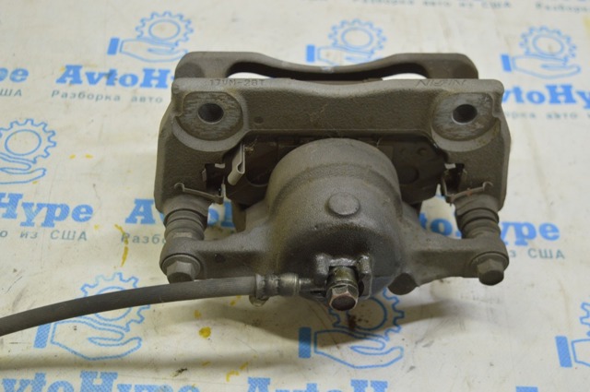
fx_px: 859
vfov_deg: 25.7
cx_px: 295
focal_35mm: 52
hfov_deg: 37.9
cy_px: 196
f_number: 5.6
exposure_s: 1/25
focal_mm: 35
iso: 400
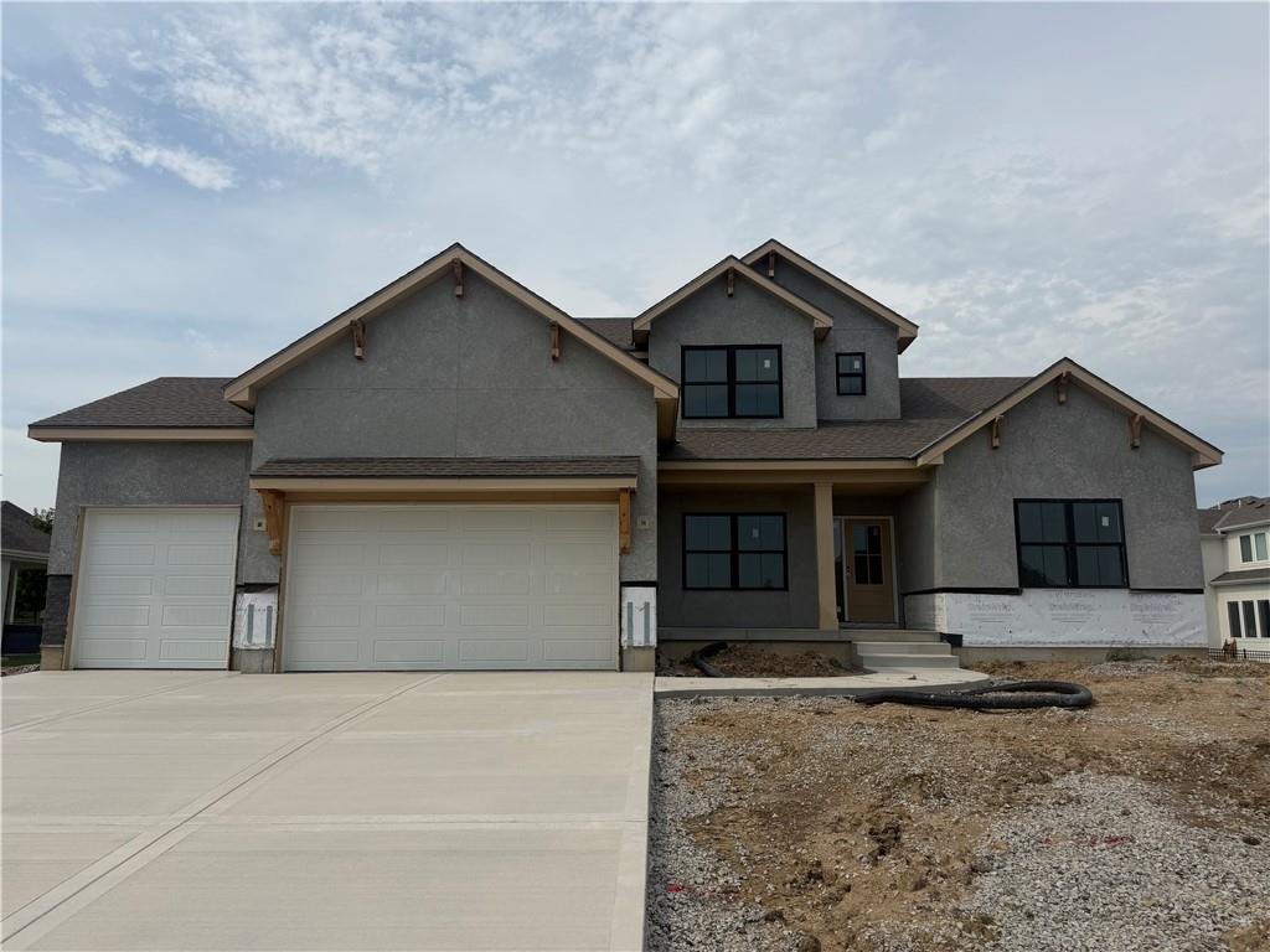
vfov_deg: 56.8
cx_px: 635
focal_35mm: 24
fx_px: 881
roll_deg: -0.4
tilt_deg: +8.9
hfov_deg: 71.6
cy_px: 476
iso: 80
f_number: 1.78
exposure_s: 1/9091
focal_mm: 6.76
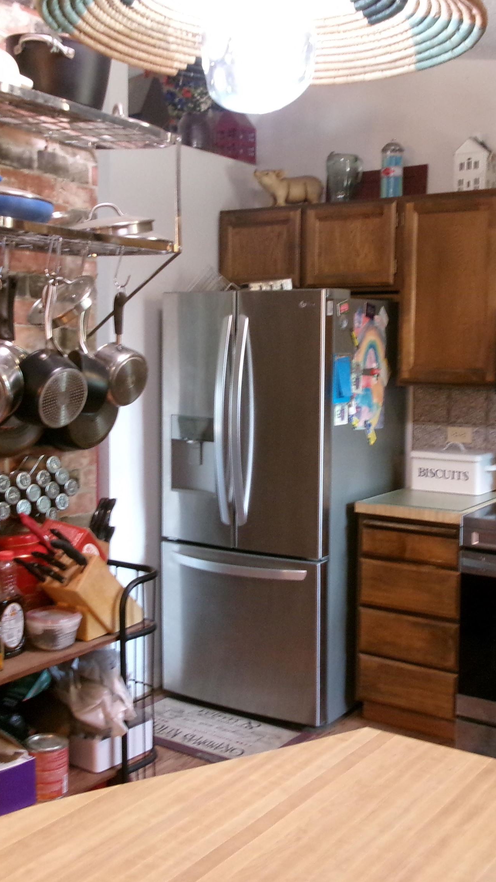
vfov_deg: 49.4
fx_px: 959
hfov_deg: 29.0
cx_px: 224
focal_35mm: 41
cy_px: 441
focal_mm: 5.1
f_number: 3.9
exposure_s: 1/10
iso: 400
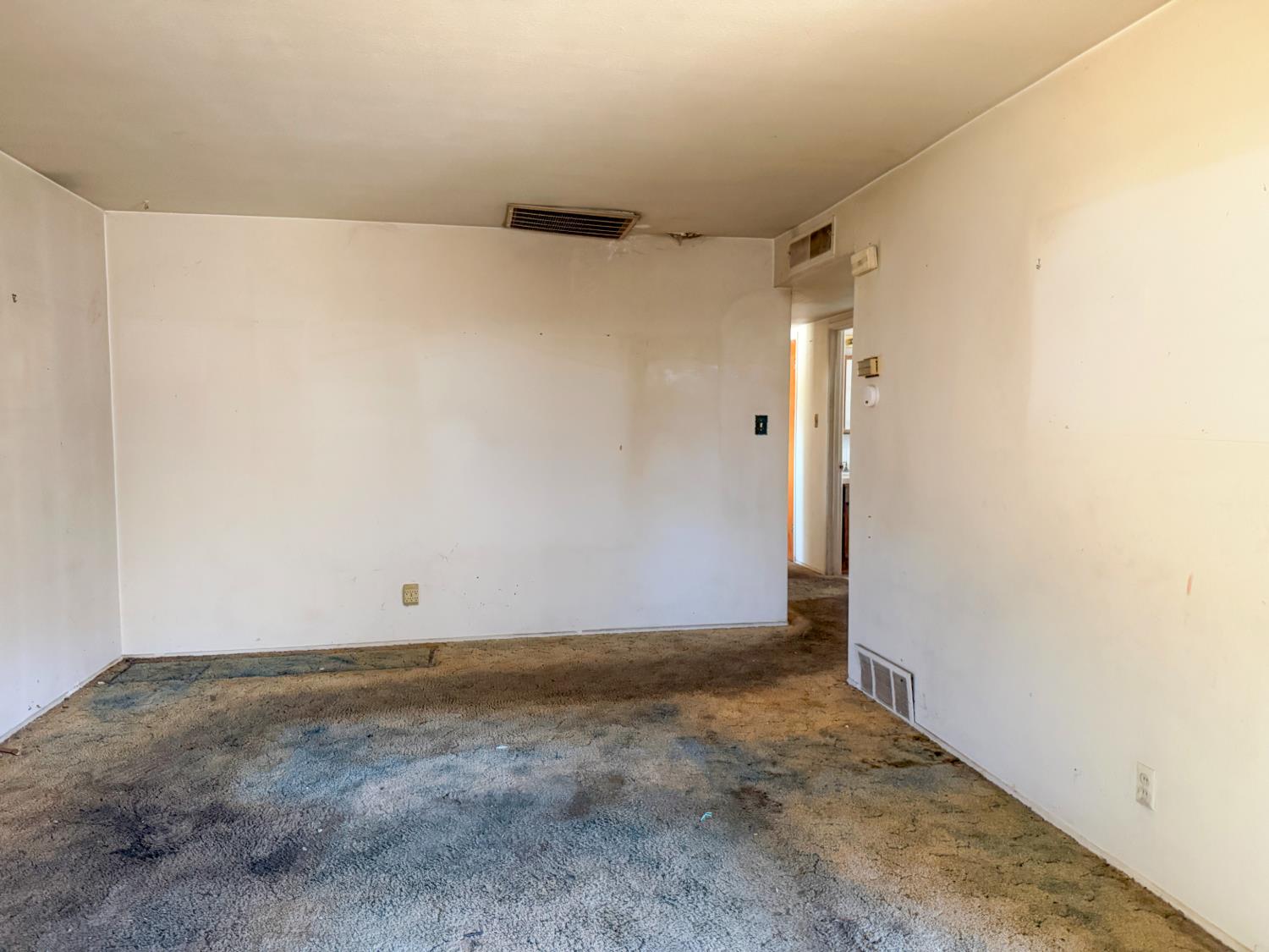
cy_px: 476
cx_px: 634
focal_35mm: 24
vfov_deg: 56.8
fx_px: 880
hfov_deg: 71.6
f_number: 1.78
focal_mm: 6.76
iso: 800
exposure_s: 1/60
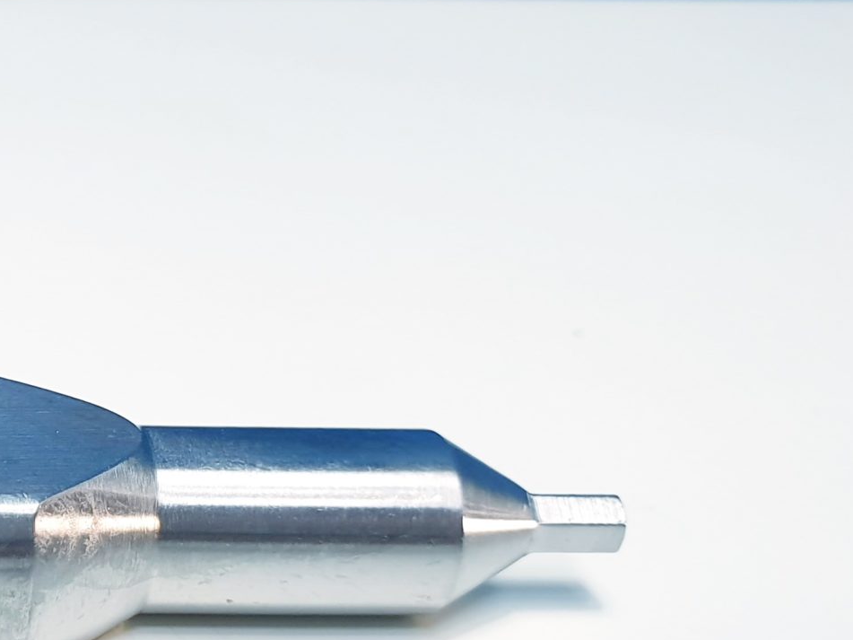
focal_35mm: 70
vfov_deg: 21.0
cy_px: 378
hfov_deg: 24.2
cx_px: -262
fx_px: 1725
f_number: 2.4
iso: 125
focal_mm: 4.3
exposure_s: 1/50
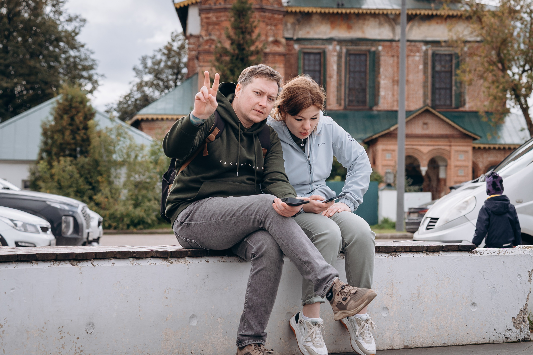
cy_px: 93
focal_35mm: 102
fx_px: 1511
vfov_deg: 13.4
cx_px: 313
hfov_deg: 20.0
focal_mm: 67
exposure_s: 1/500
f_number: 4
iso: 100
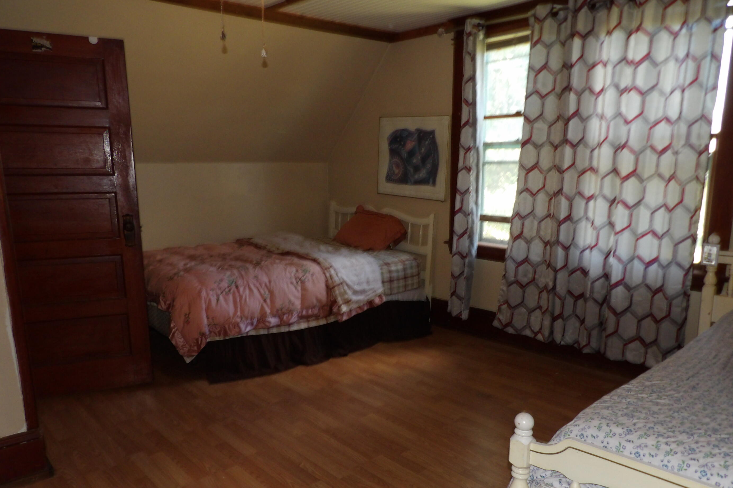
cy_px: 287
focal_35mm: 27
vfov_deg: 47.7
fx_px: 550
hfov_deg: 67.4
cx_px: 380
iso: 200
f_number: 3.2
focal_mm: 4.3
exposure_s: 1/33
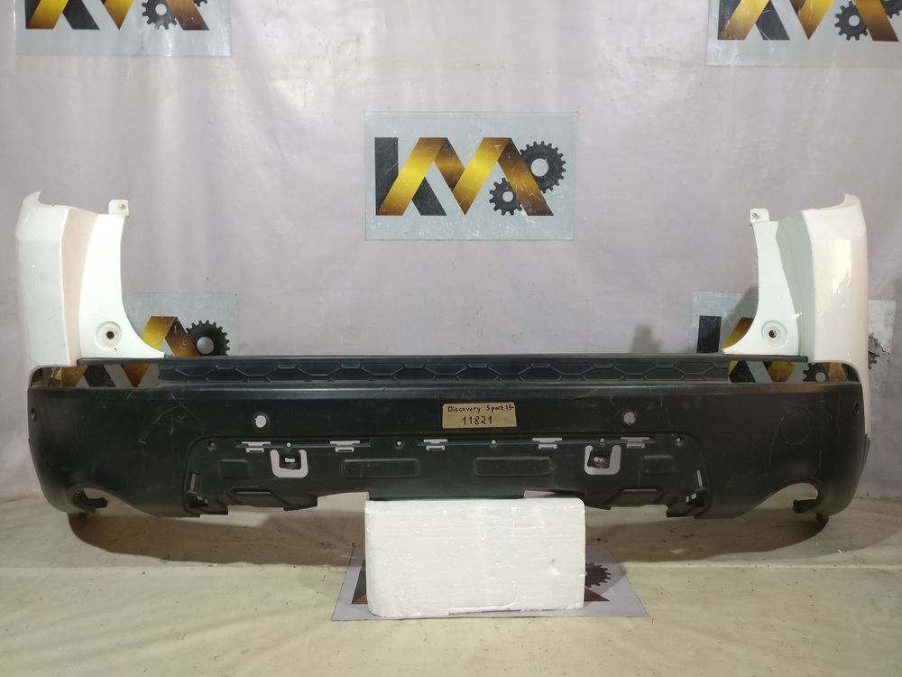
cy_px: 338
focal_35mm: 28
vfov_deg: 49.7
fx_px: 730
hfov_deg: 63.4
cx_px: 451
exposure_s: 1/25
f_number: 2
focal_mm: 4.26
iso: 400
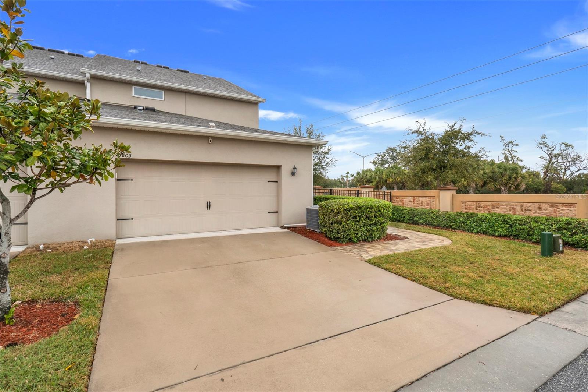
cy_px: 196
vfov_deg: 69.6
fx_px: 282
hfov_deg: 92.5
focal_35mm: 17
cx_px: 294
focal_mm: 11.5
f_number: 9
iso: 250
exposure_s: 1/15
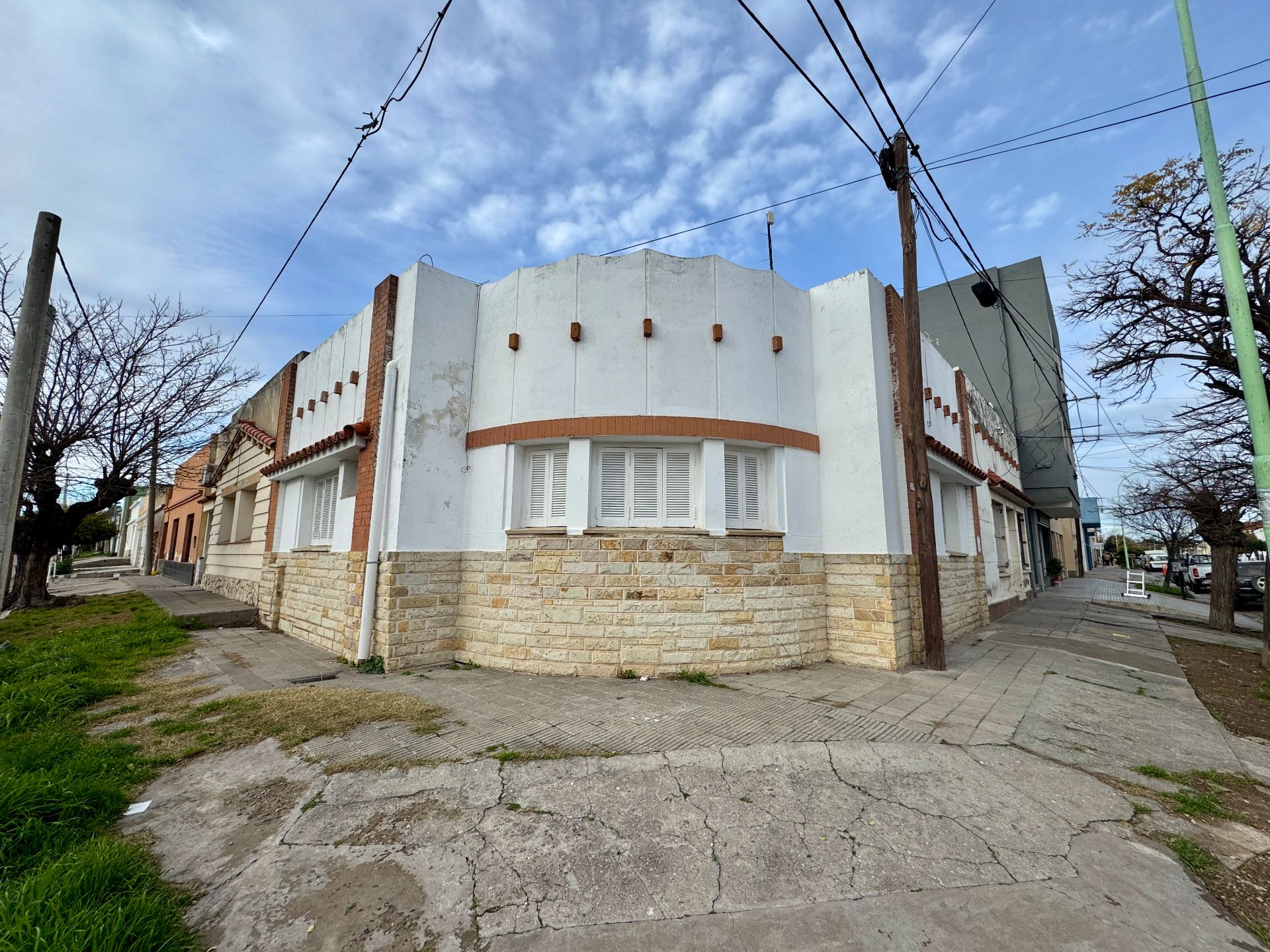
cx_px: 635
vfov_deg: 85.7
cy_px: 476
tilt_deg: +8.8
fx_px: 514
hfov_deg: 102.1
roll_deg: -0.4
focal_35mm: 14
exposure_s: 1/1477
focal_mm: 2.22
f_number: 2.2
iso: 50
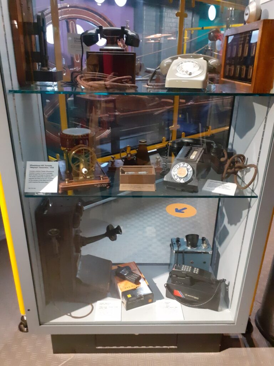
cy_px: 183
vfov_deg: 65.3
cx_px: 137
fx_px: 285
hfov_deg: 51.4
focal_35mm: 27
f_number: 1.9
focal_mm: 3.6
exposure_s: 1/25
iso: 400
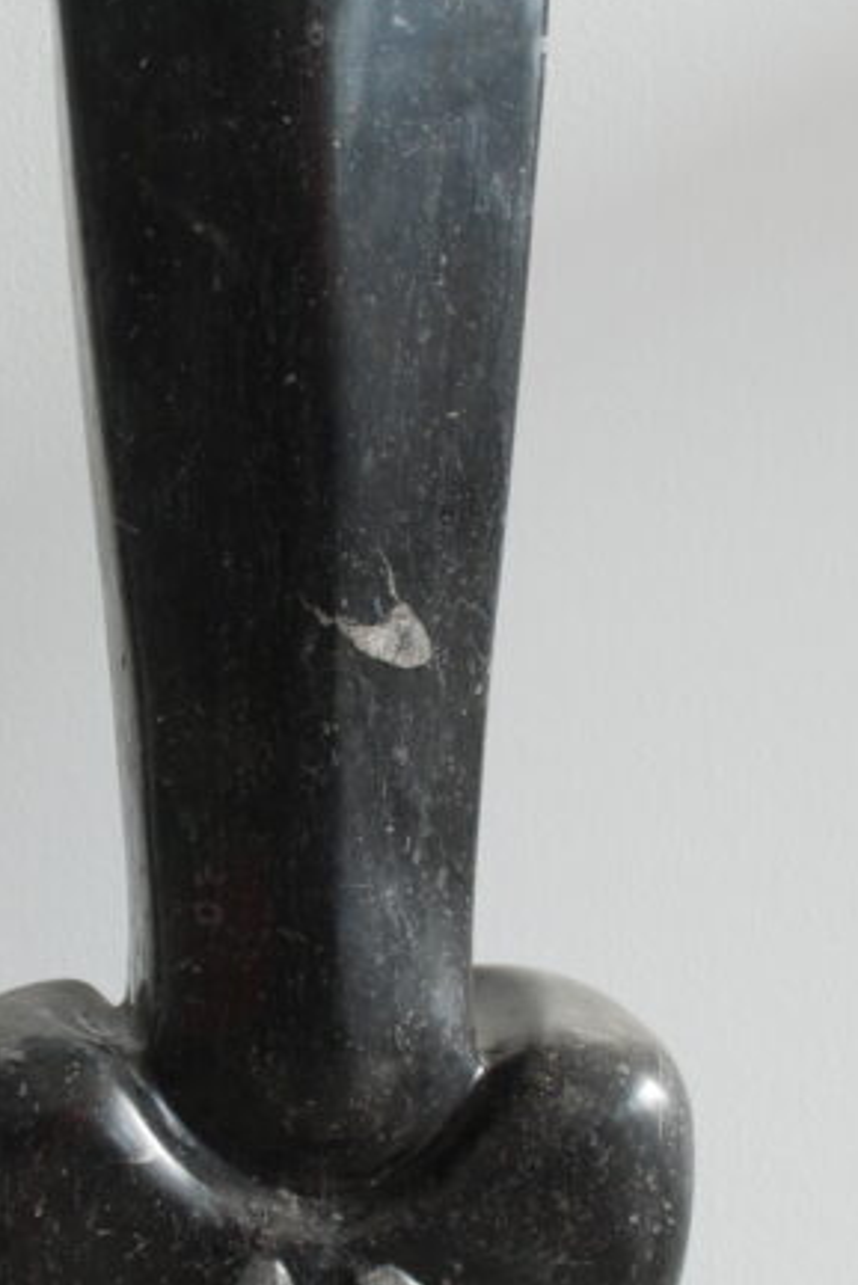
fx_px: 2536
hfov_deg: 19.1
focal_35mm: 71
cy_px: 861
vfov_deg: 28.3
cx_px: 248
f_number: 5
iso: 200
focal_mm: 20
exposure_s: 1/100
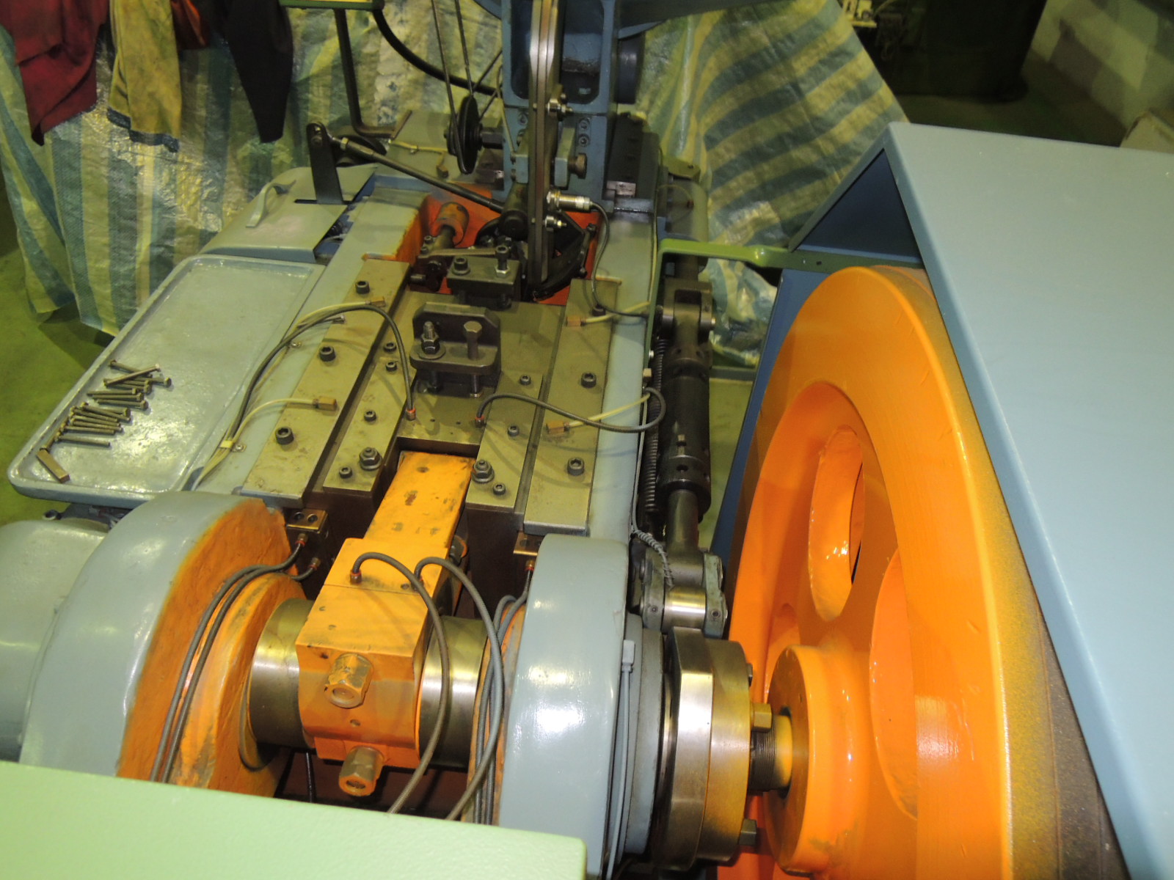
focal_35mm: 24
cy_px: 440
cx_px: 587
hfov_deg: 71.6
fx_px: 814
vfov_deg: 56.8
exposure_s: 1/6
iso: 400
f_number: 2.8
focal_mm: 4.3
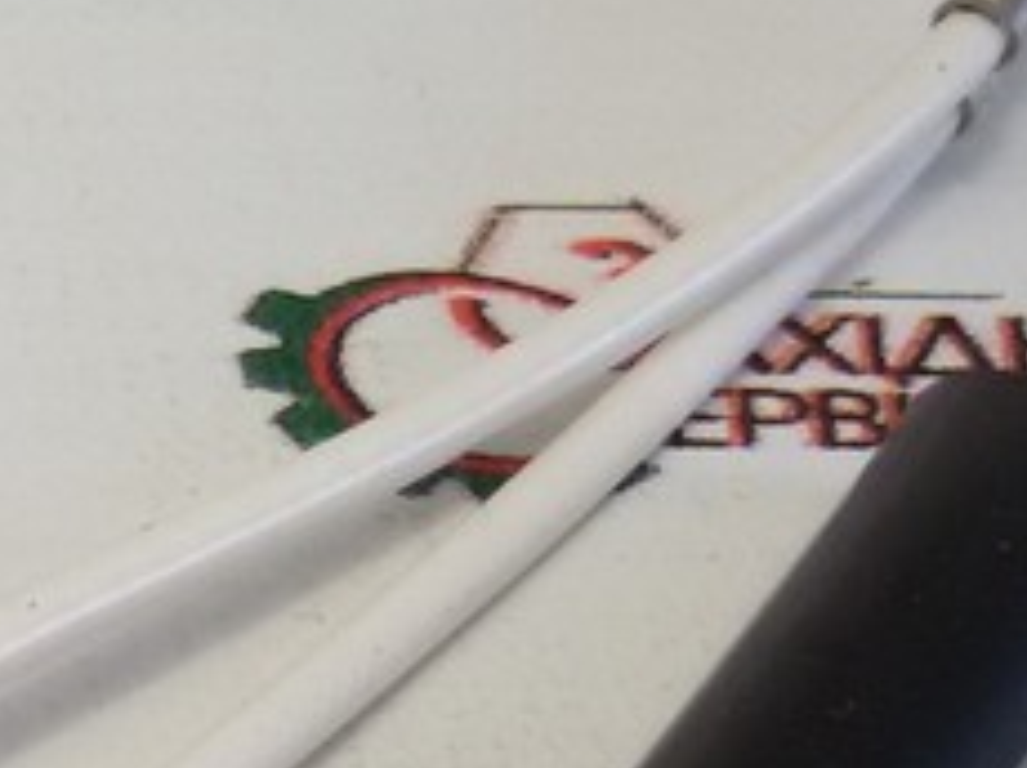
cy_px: 924
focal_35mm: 135
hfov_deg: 13.8
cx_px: -491
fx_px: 4001
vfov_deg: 10.8
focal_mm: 2.93
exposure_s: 1/120
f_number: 2.4
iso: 64
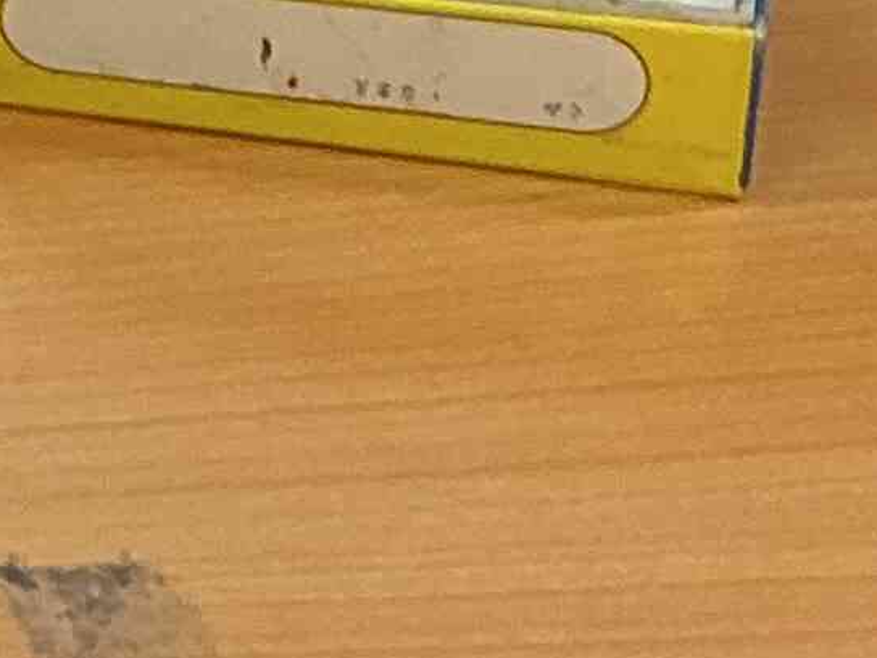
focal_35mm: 215
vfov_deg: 6.7
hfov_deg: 8.9
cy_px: -608
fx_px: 5447
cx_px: -624
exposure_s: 1/120
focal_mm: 3
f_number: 1.8
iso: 40
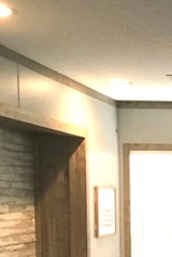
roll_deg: +1.3
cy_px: 238
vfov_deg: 20.5
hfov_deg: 12.7
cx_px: 321
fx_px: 695
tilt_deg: -2.5
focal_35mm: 97
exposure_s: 1/30
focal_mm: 3.3
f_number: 2.4
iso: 40
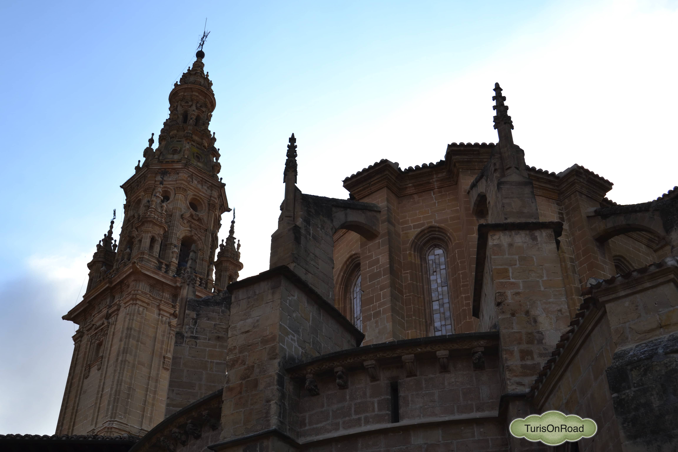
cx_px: 339
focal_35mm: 39
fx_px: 734
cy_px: 226
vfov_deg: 34.2
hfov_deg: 49.6
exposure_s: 1/200
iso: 100
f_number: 8
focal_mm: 26
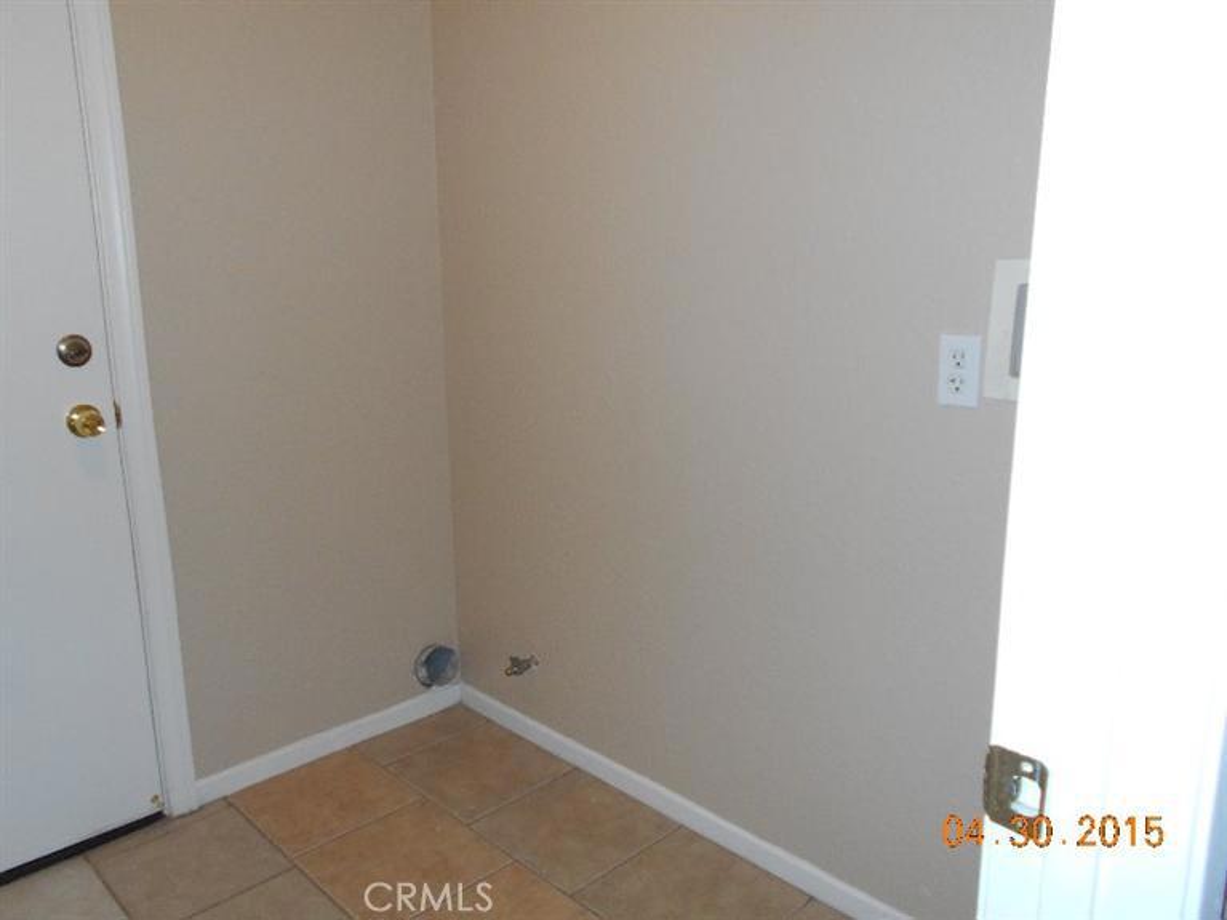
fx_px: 921
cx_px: 614
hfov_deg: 67.3
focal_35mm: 26
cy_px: 460
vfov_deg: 53.1
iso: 200
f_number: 3.2
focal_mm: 4.6
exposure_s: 1/25
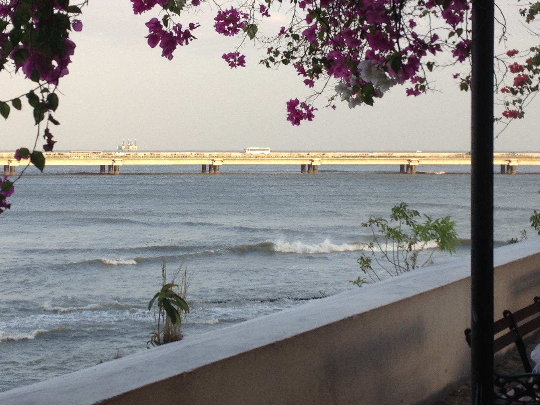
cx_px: 249
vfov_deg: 17.3
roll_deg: +0.1
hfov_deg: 23.0
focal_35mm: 85
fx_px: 1326
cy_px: 156
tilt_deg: -3.2
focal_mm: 4.28
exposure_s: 1/343
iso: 50
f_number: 2.4
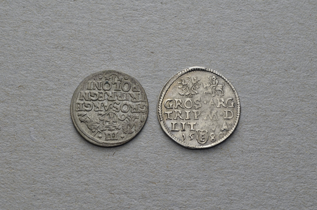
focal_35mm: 82
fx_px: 725
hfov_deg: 24.7
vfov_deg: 16.5
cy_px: 105
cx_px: 158
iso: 400
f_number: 14
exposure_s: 1/250
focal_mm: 55
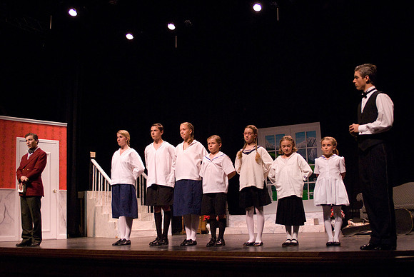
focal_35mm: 42
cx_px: 207
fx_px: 483
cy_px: 138
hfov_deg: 46.4
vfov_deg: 32.0
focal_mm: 28
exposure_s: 1/200
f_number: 2.8
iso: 1600
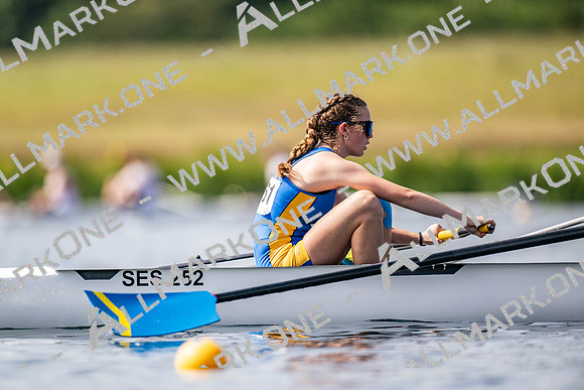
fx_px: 9735
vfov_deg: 2.3
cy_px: 195
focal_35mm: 600
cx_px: 292
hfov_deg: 3.4
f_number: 4
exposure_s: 1/2500
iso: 180
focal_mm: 600
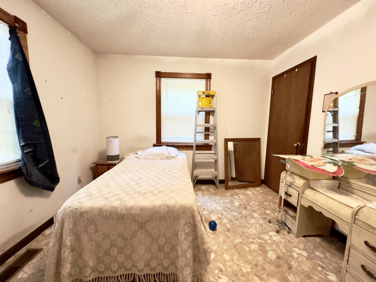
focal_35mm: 14
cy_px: 141
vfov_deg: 85.7
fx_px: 152
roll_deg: -0.9
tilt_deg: -6.6
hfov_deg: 102.1
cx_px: 188
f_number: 2.2
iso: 320
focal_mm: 2.22
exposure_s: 1/60
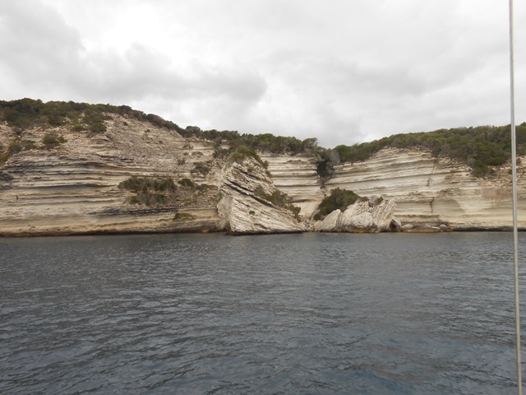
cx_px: 263
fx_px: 395
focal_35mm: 26
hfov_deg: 67.3
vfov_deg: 53.1
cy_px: 198
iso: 80
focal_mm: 4.6
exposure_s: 1/320
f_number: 3.5
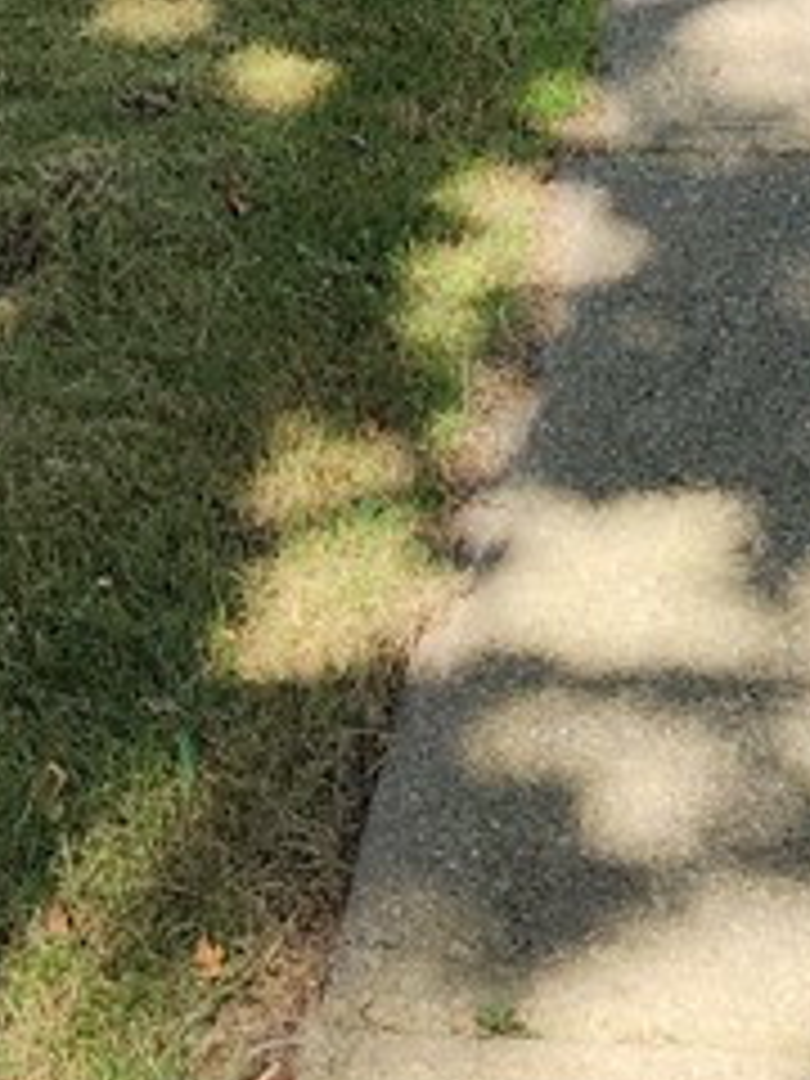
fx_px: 3058
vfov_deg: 15.8
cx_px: 369
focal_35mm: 98
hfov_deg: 15.1
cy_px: -1084
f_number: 1.8
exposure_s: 1/303
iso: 12
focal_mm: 6.4
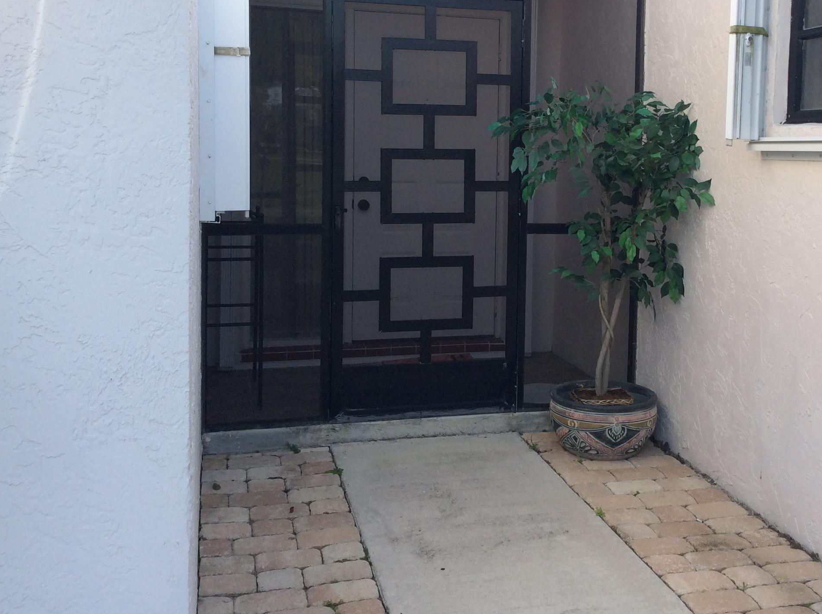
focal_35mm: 44
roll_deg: -0.5
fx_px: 1043
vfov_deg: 32.5
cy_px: 208
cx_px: 519
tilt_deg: -4.5
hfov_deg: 42.6
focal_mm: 3.3
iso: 32
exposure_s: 1/295
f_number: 2.4
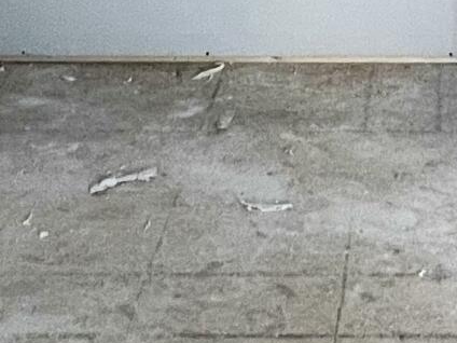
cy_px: -345
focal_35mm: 92
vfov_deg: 13.7
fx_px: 1215
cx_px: 427
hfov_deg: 20.8
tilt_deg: -7.0
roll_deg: +0.4
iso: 200
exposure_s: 1/99
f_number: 1.8
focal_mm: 1.57
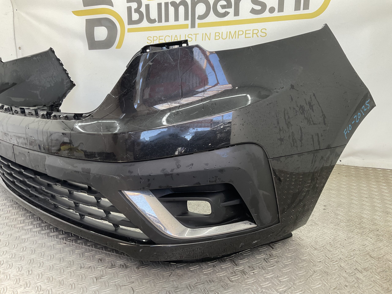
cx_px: 196
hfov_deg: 61.7
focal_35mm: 29
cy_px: 147
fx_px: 328
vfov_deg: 48.2
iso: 40
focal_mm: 3
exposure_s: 1/100
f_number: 1.8
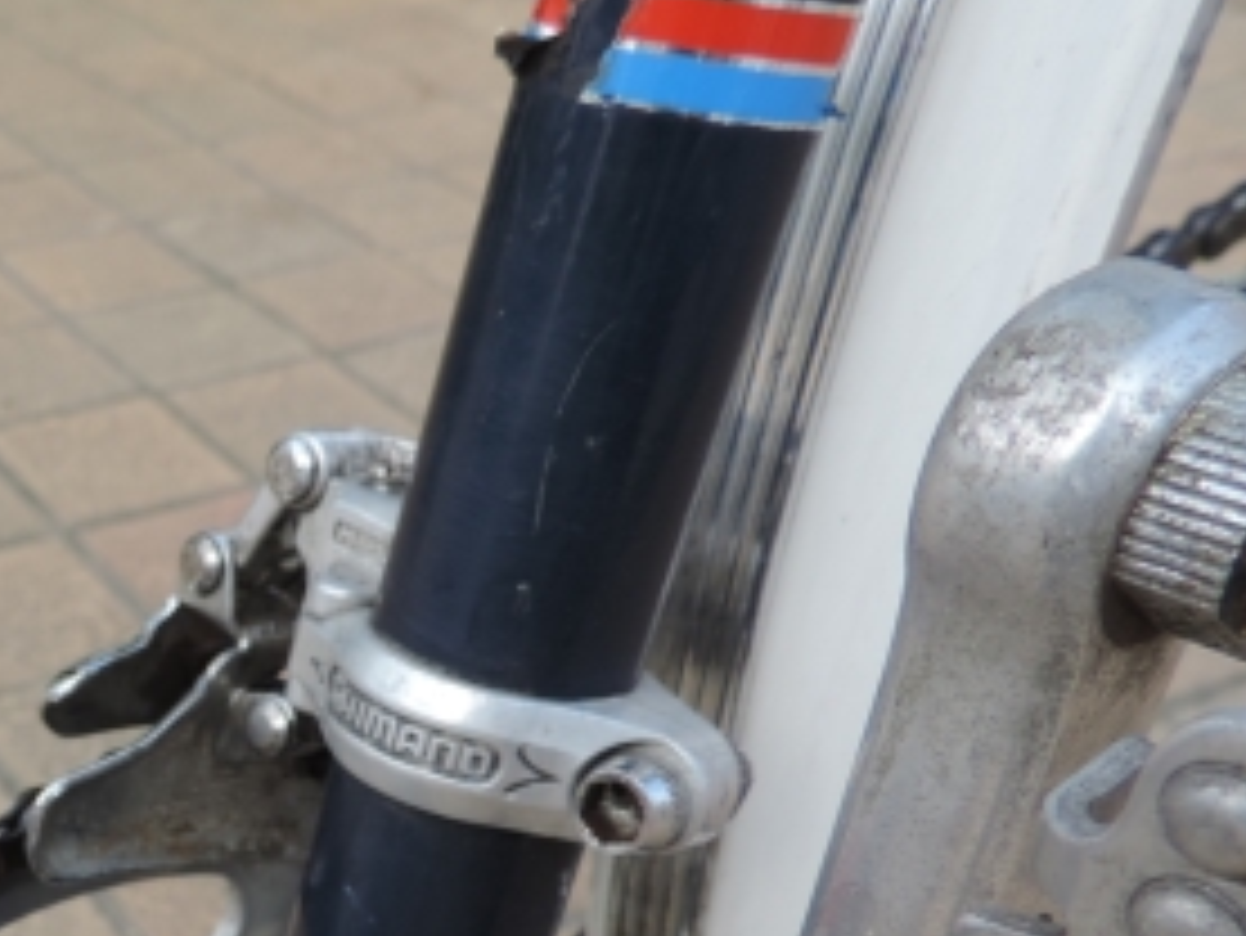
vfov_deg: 27.5
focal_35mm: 52
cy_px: 747
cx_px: -63
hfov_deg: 33.0
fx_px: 1873
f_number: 3
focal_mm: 4.3
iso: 80
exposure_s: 1/250
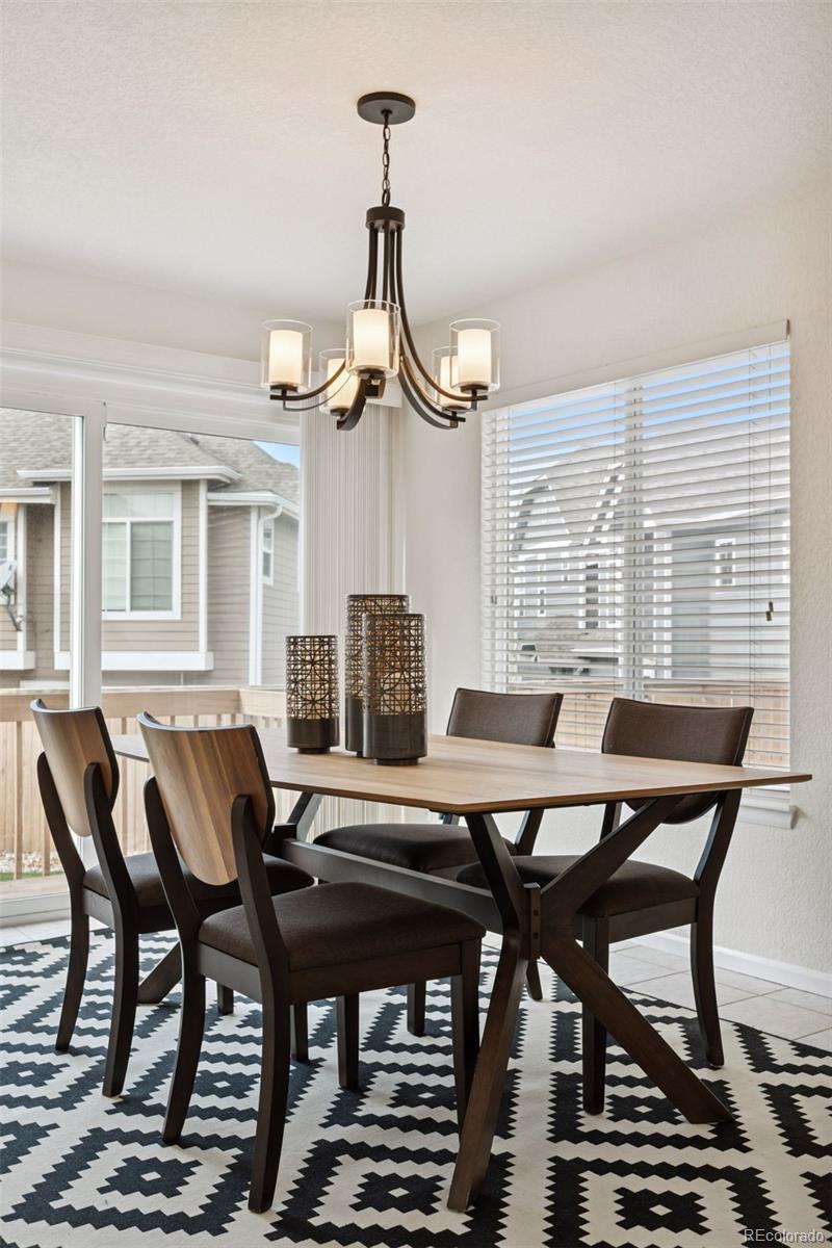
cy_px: 624
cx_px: 416
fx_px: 1179
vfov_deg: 55.8
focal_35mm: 34
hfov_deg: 38.9
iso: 400
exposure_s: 1/60
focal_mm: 34
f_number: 9
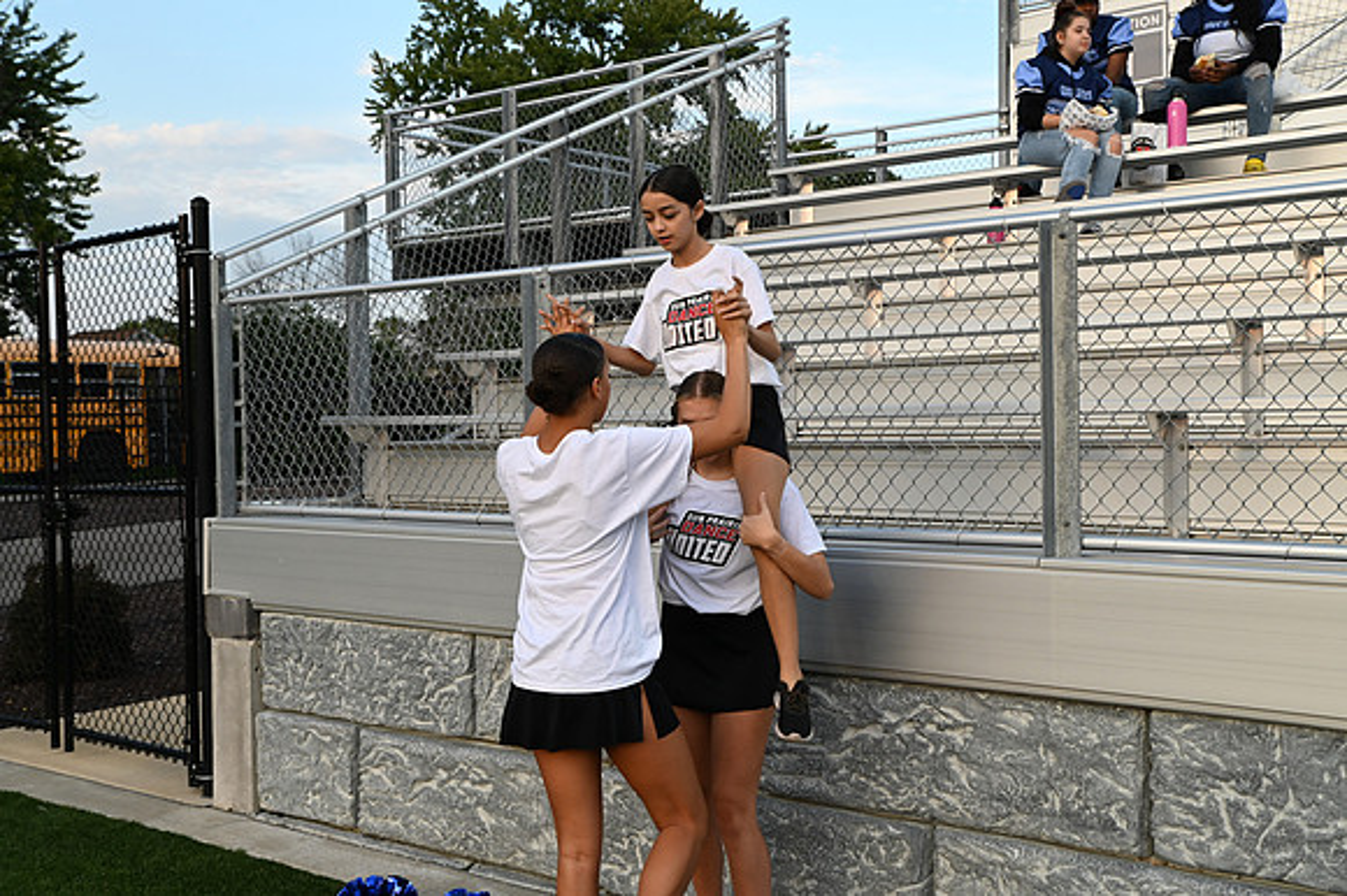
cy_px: 448
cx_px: 674
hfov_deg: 48.5
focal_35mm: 40
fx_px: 1496
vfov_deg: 33.4
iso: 800
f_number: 7.1
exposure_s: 1/200
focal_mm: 40
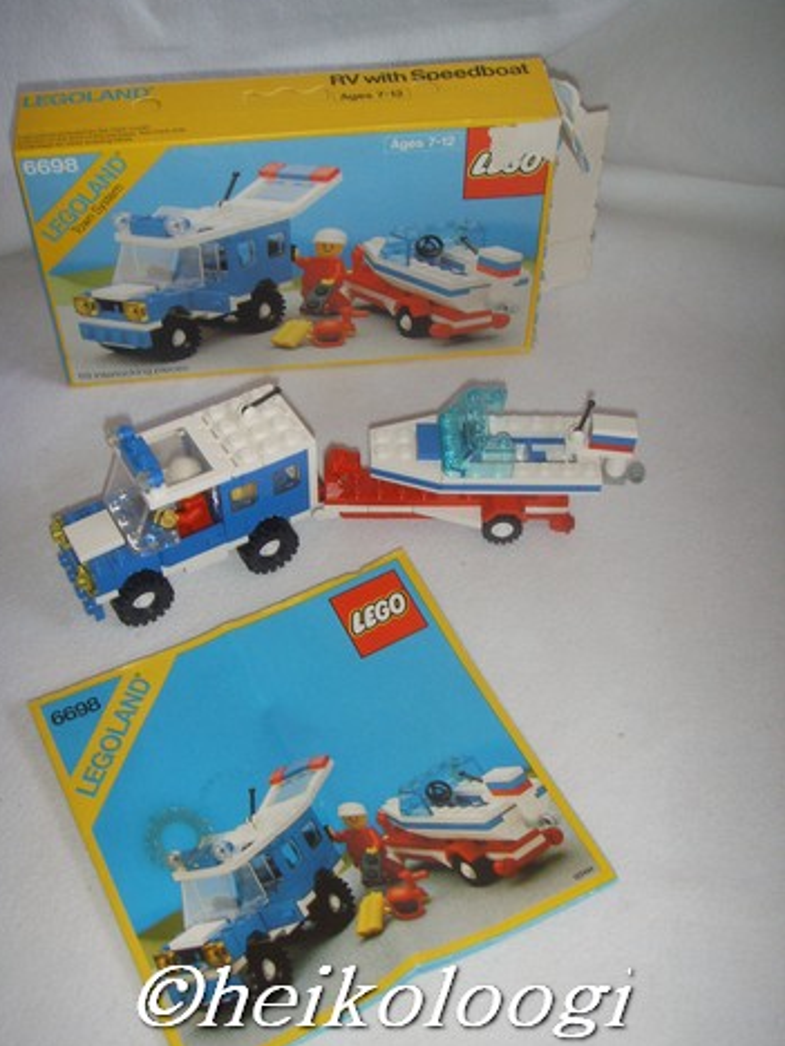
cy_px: 521
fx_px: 1209
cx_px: 387
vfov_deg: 46.8
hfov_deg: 36.0
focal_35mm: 40
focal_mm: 6.6
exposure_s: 1/45
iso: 100
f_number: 3.5
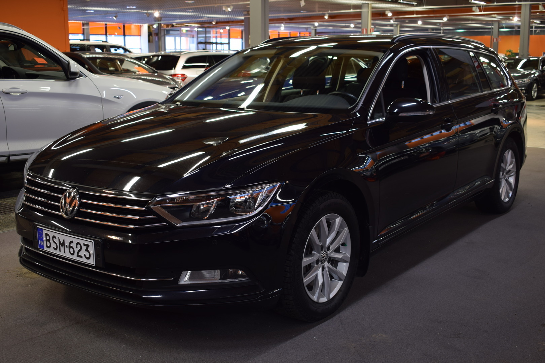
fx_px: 636
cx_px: 272
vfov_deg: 31.9
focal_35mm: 42
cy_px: 182
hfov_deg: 46.4
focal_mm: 28
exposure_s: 1/8
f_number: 4.5
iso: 100
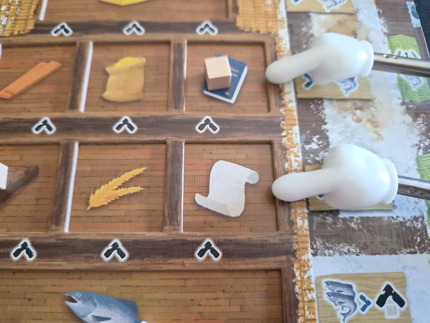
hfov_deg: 73.9
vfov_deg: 58.9
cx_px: 215
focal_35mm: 23
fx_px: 286
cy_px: 162
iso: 1000
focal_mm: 5.4
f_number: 1.8
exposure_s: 1/100
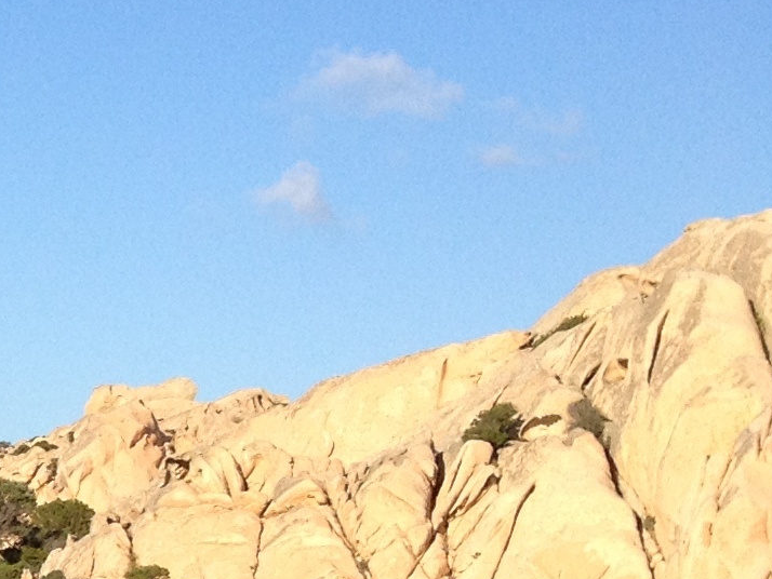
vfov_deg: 9.2
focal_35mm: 160
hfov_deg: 10.8
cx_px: -961
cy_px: 617
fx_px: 3569
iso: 64
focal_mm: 4.28
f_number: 2.4
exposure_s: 1/1453
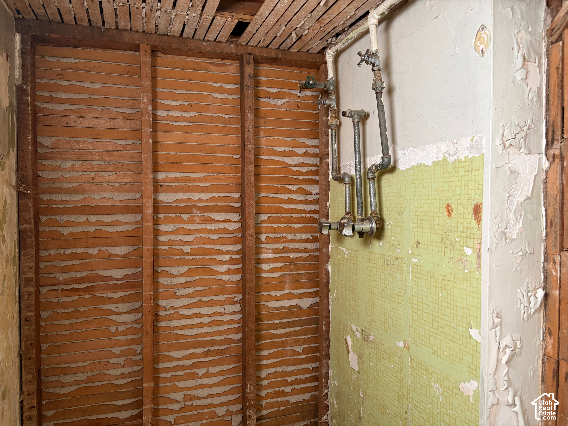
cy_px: 213
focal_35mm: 26
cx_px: 284
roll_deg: +0.0
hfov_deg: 67.3
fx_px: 427
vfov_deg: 53.1
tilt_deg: -0.6
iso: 160
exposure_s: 1/60
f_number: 1.6
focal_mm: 5.96
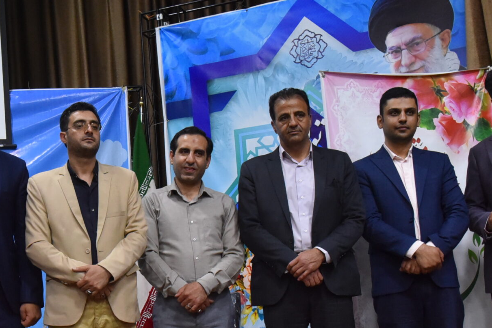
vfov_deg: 18.3
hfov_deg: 26.9
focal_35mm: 74
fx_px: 1012
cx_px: 119
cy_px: 258
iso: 6400
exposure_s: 1/200
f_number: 7.1
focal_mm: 35
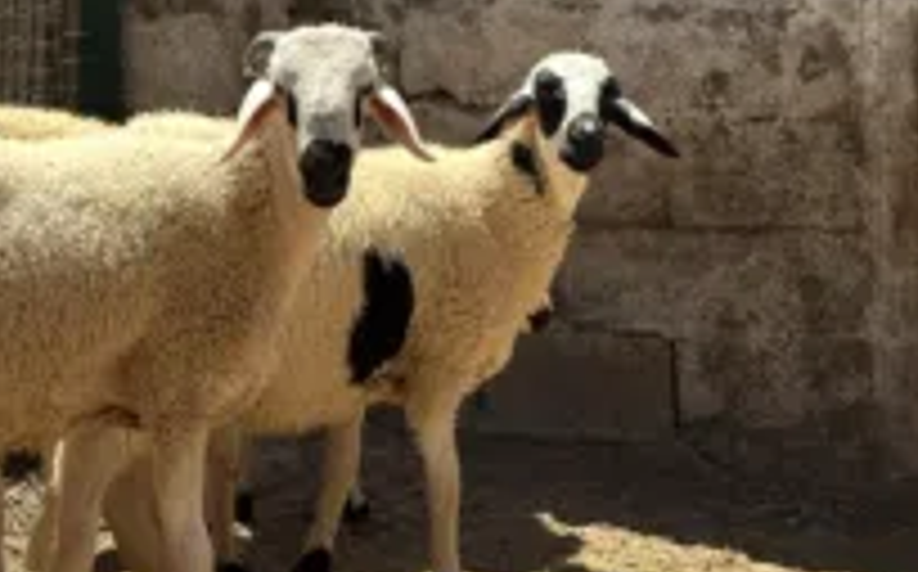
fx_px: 2499
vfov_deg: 12.9
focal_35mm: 100
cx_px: 288
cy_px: -23
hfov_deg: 20.7
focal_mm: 6.86
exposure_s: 1/3367
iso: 64
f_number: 1.78
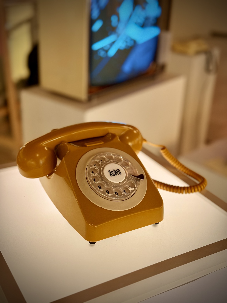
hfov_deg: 30.3
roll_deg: -2.9
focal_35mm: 48
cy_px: 152
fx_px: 420
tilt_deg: -24.8
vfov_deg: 39.7
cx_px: 114
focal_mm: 6.76
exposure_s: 1/50
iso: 200
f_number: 1.78
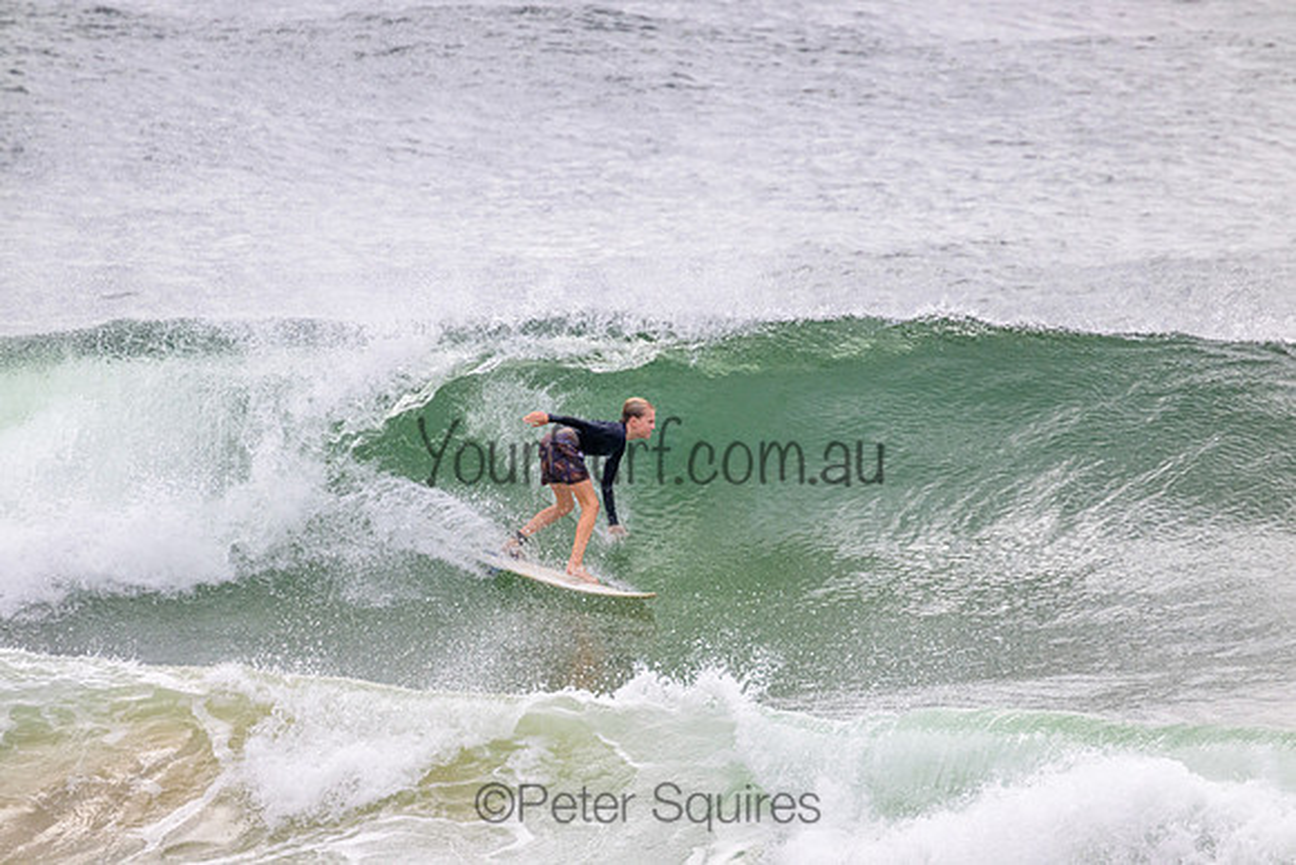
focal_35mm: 800
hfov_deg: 2.6
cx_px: 648
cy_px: 432
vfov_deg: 1.7
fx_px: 28805
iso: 2500
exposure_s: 1/2000
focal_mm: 800
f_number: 11
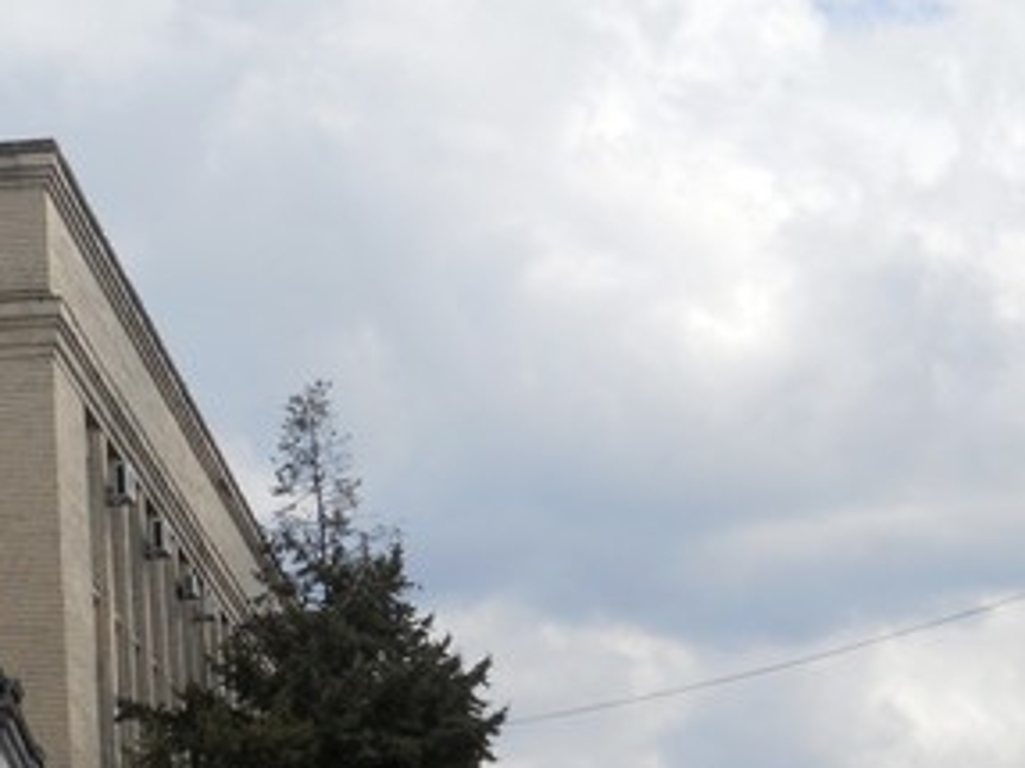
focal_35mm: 113
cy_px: 739
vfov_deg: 13.0
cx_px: -43
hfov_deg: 17.0
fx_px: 3345
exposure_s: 1/640
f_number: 4.8
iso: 80
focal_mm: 9.8
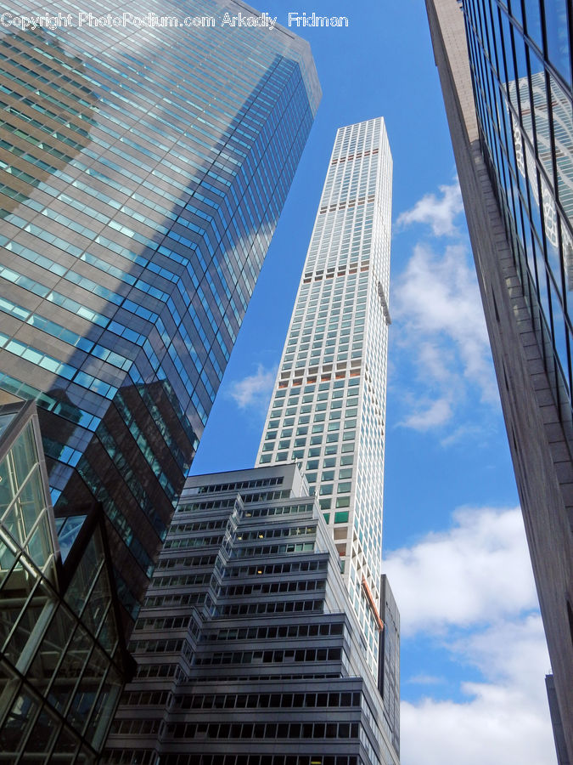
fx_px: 662
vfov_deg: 60.0
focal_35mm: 30
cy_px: 382
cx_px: 286
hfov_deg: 46.8
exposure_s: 1/1000
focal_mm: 5.4
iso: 125
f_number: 4
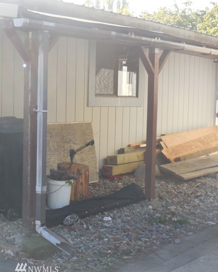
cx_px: 37
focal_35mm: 68
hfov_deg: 22.1
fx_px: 548
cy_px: 128
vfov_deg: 27.9
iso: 125
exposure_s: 1/160
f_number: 3.8
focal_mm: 8.2
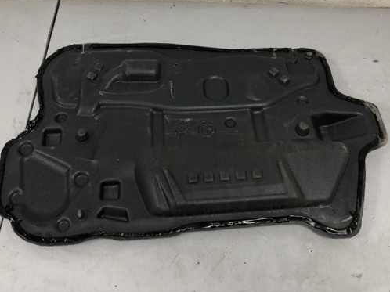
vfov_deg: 39.3
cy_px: 108
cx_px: 188
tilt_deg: -58.8
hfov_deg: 51.4
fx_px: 405
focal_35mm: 36
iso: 40
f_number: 1.8
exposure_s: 1/25
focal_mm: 4
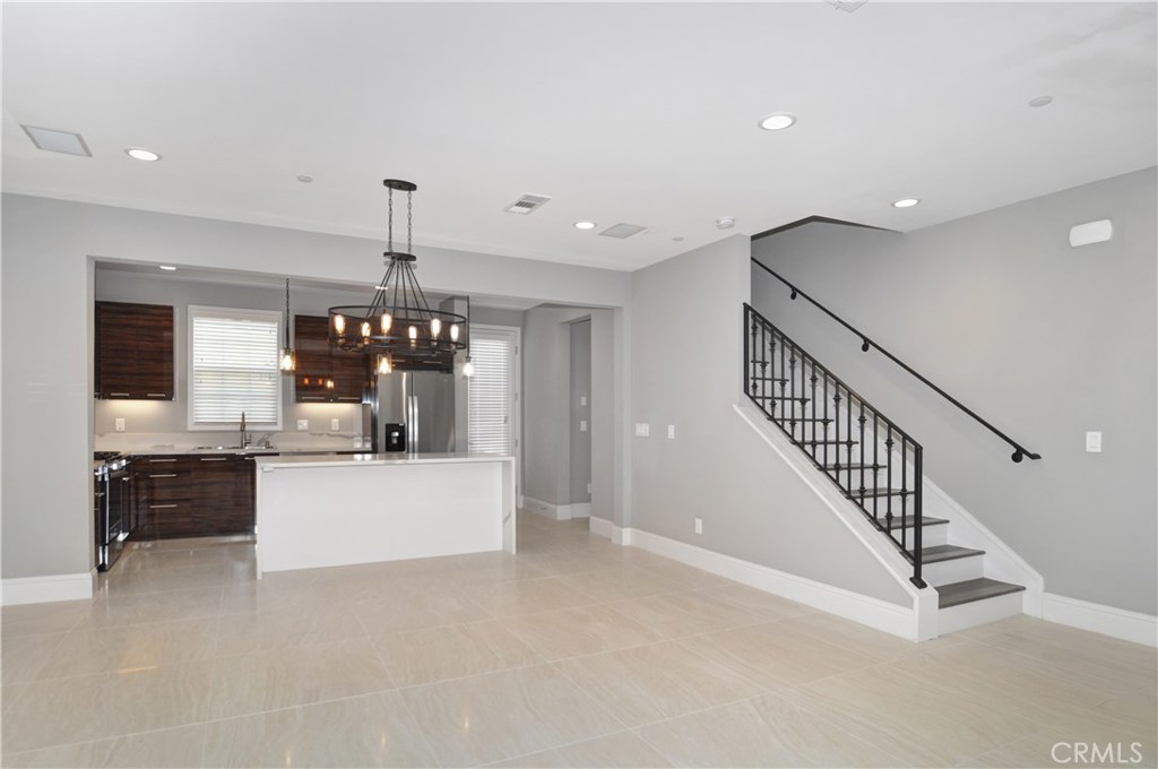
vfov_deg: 67.2
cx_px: 579
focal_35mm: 18
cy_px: 384
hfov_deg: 90.1
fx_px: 578
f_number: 7.1
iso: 400
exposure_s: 1/60
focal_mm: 12
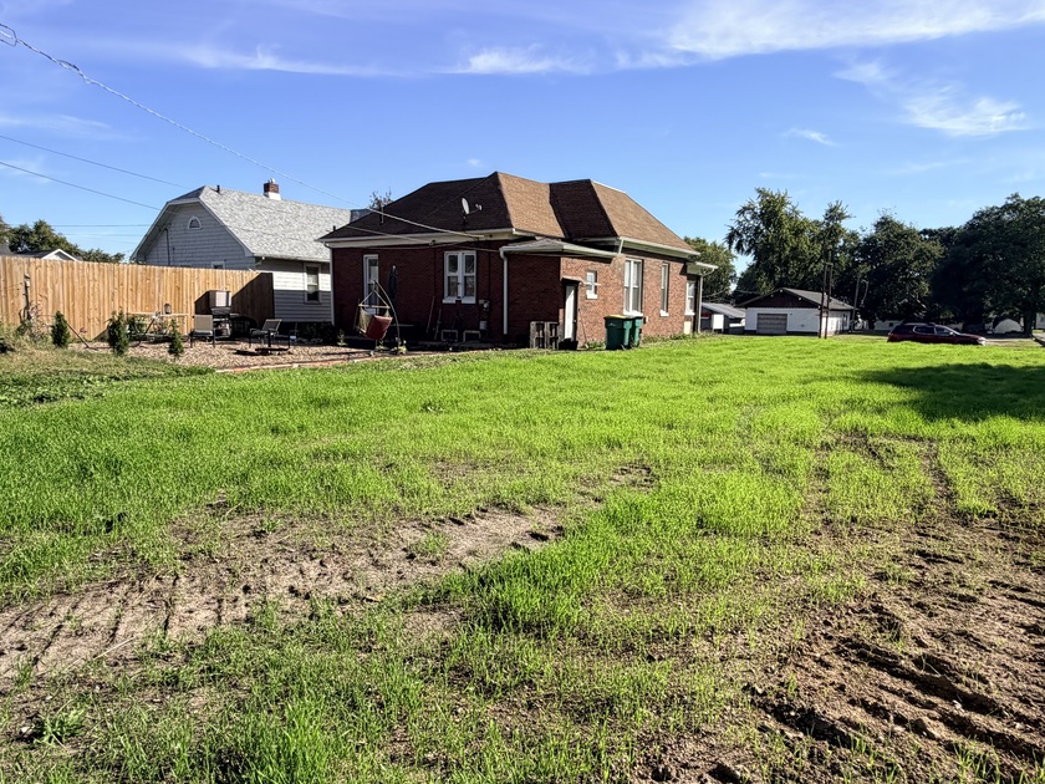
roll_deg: +1.8
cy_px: 412
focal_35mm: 24
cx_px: 534
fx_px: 725
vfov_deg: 56.8
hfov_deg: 71.6
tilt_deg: -9.0
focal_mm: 2.22
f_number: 2.2
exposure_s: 1/770
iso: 25
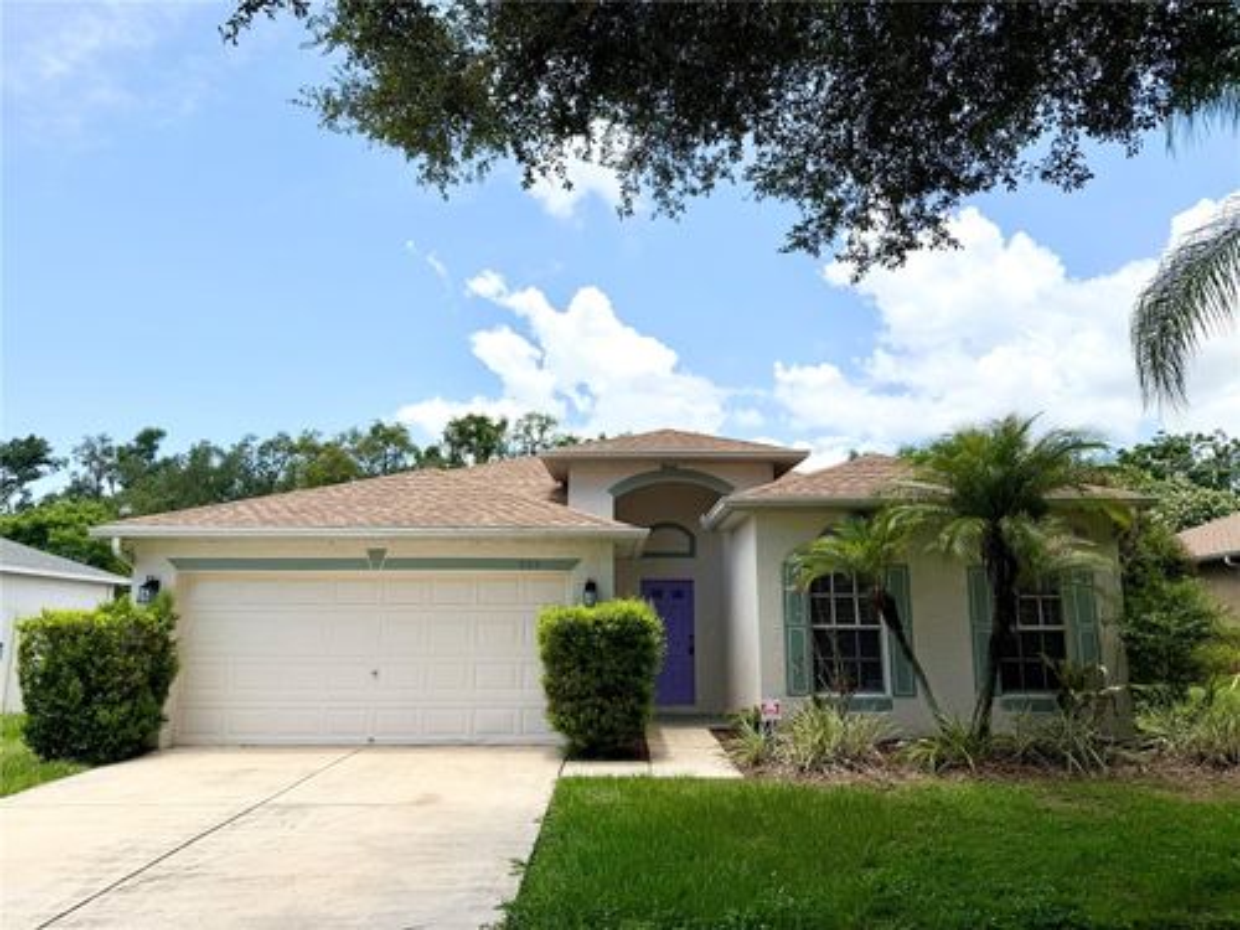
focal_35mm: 24
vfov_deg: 56.8
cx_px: 620
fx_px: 860
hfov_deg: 71.6
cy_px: 465
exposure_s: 1/6173
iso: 80
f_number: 1.78
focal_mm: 6.76
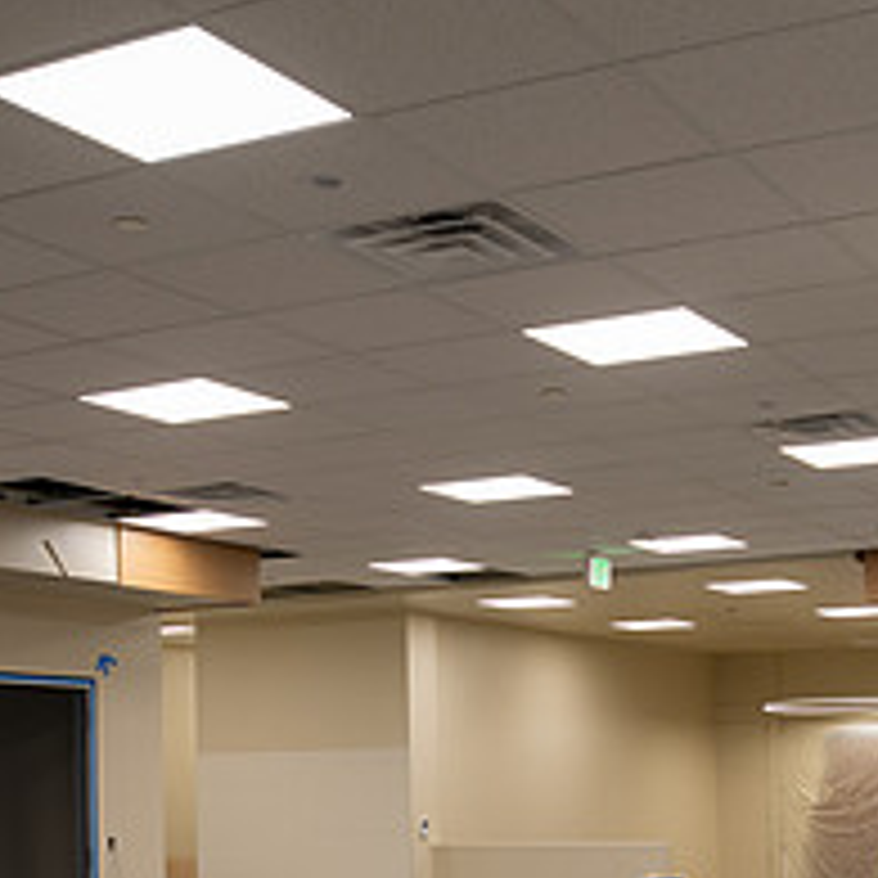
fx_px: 1808
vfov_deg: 26.8
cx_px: 545
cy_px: 709
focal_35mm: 63
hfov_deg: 27.2
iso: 125
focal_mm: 24
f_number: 4
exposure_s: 1/80
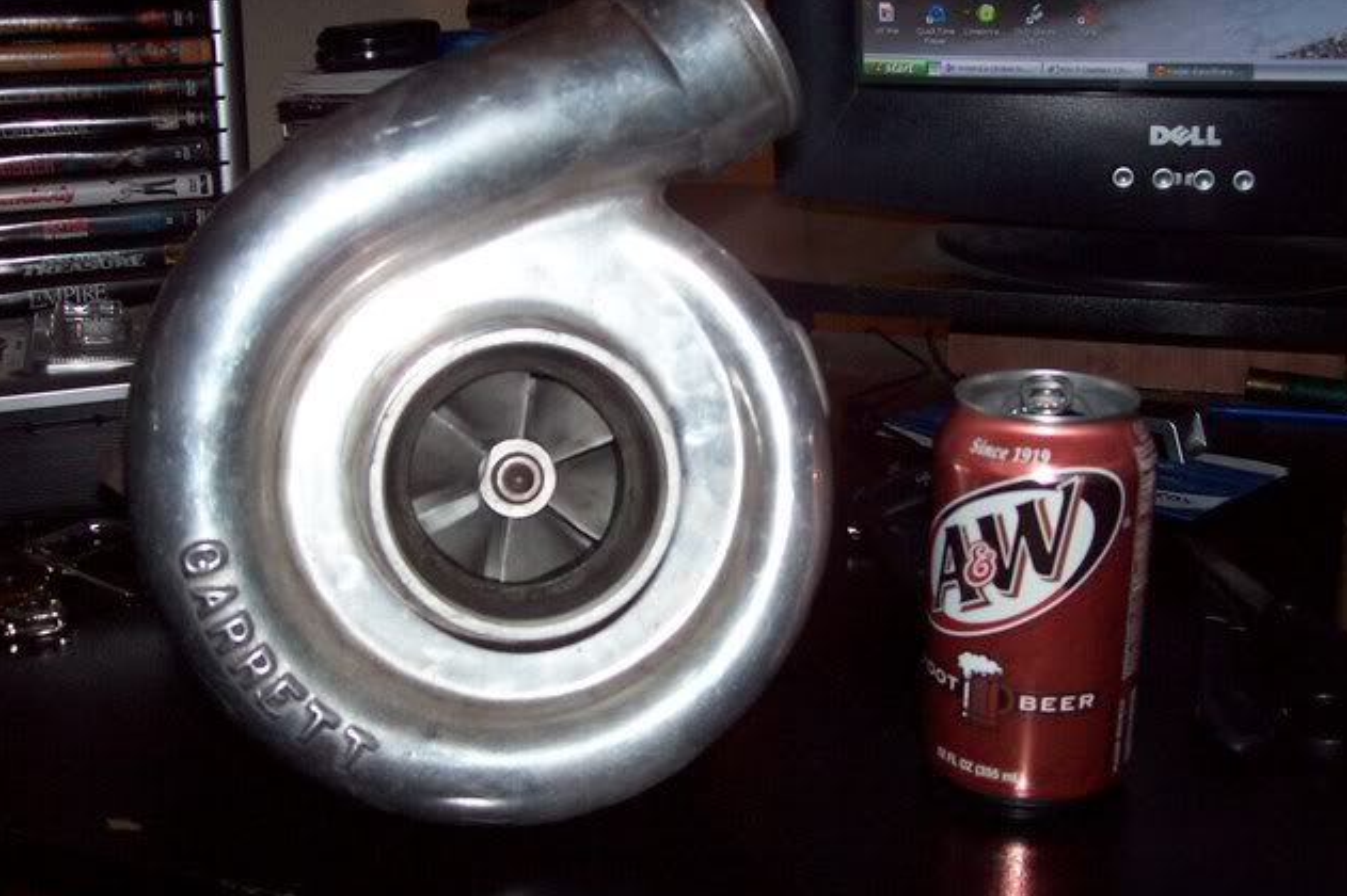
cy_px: 435
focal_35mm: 38
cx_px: 677
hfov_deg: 50.7
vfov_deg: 35.0
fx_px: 1421
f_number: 2.7
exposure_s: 1/64
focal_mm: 6
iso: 140
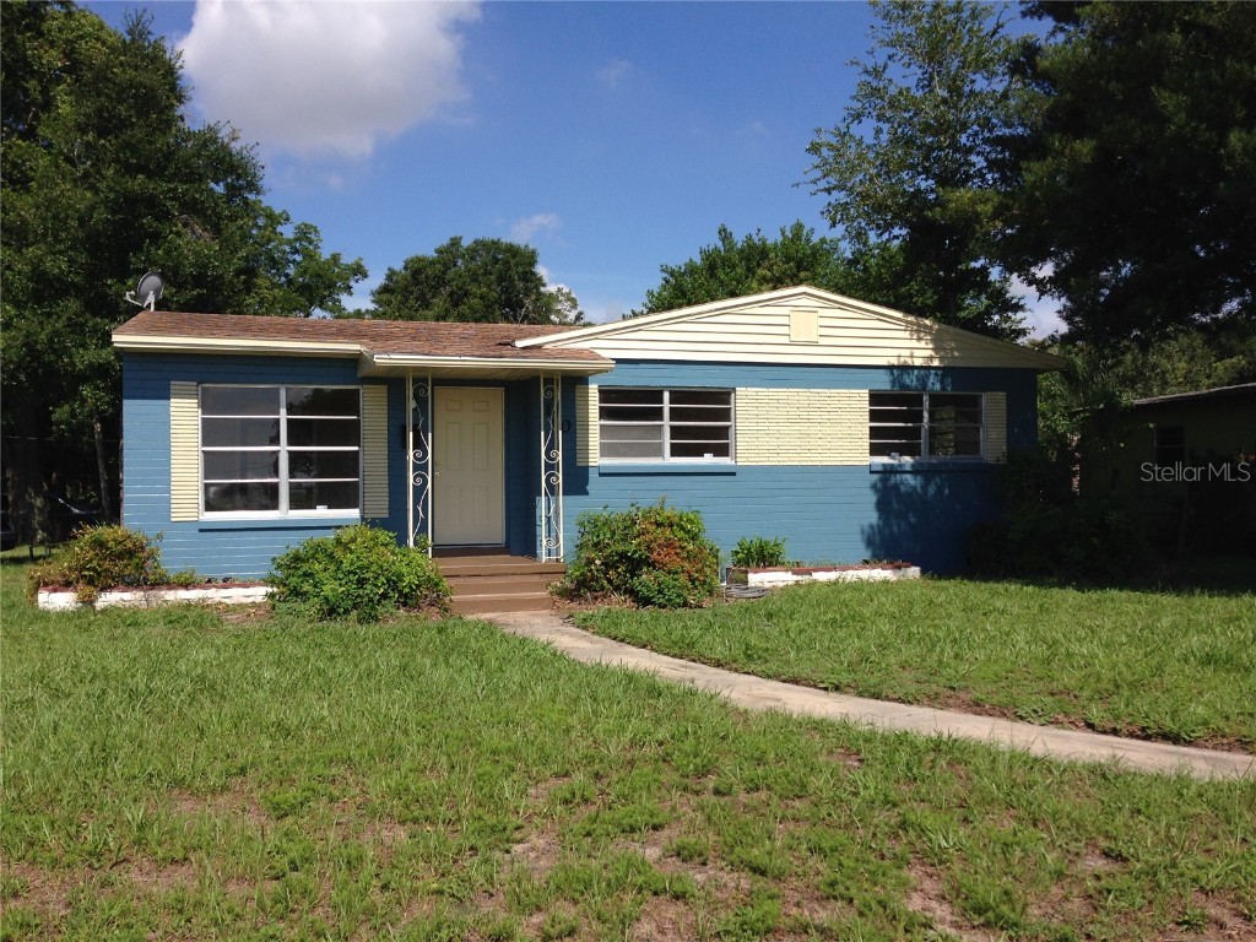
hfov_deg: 55.4
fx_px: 1197
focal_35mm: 33
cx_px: 628
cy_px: 471
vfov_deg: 42.9
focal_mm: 4.12
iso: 50
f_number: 2.4
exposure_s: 1/1869
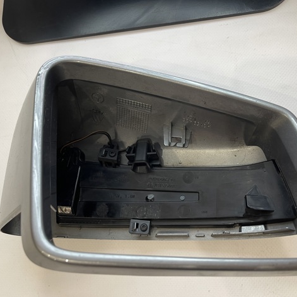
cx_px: 177
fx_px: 291
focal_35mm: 30
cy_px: 147
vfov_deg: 54.0
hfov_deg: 53.7
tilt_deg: -76.4
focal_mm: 5.1
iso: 64
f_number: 1.6
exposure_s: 1/50
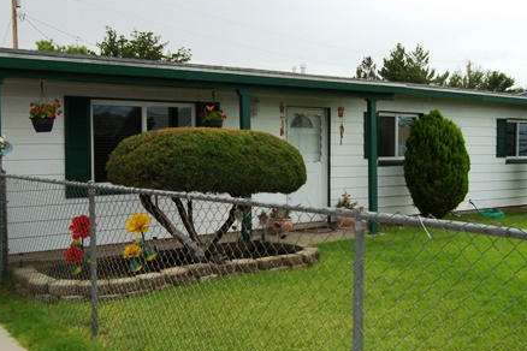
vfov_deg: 32.6
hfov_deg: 47.4
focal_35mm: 41
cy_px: 174
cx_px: 279
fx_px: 600
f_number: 3.5
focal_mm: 4.9
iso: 80
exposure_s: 1/500
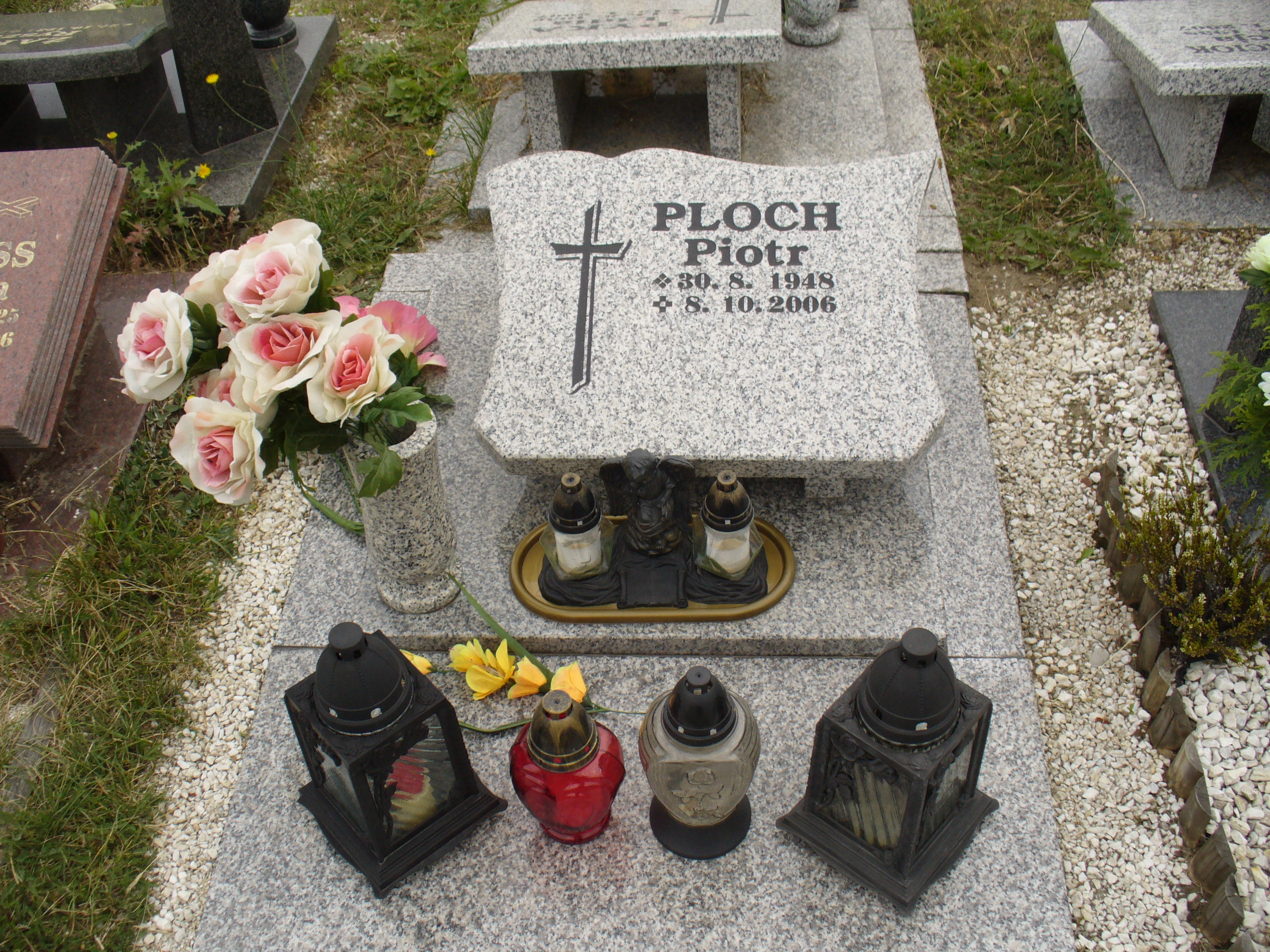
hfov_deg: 50.1
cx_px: 635
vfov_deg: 38.7
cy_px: 476
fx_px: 1357
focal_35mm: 37
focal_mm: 6.1
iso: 80
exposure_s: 1/200
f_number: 5.6
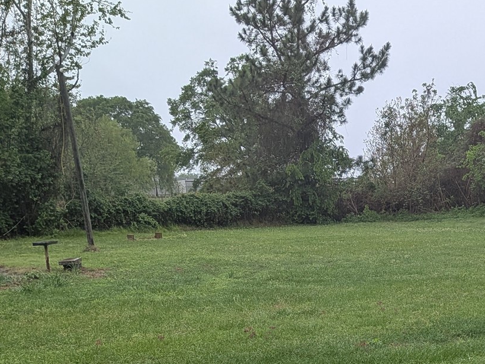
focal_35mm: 60
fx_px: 841
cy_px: 412
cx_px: 413
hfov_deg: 31.1
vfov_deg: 22.8
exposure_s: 1/60
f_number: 1.7
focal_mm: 4.53
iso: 32
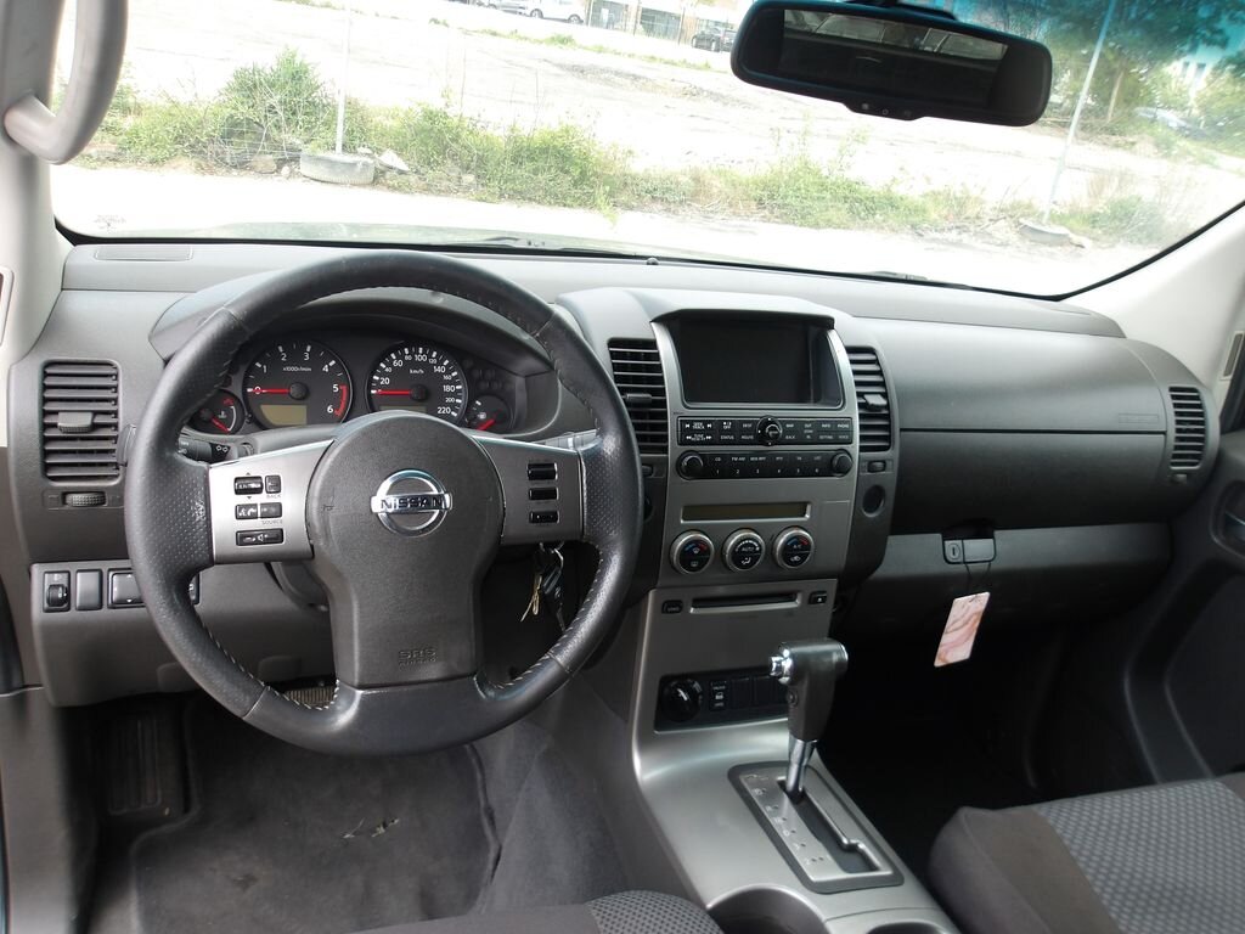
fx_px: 971
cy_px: 467
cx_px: 622
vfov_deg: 51.4
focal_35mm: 27
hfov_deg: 65.3
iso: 100
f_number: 3
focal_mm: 4.9
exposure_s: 1/129
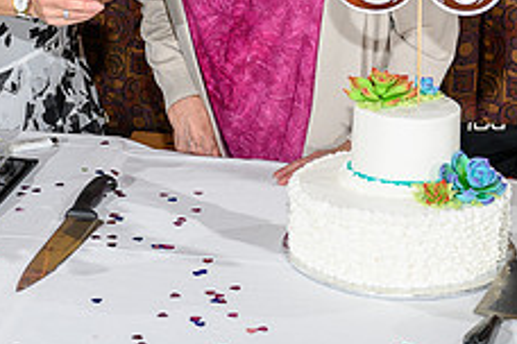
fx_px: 1680
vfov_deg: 11.6
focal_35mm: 117
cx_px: 172
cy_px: -25
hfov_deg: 17.4
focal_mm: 46
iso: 400
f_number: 4.8
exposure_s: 1/125
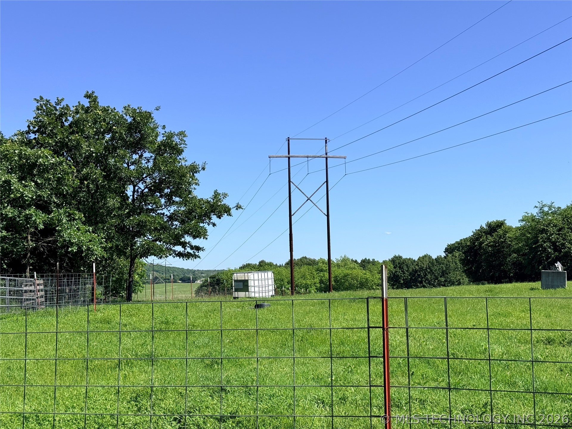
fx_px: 793
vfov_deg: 30.3
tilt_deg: +4.3
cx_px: 286
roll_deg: +2.8
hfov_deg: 39.7
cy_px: 214
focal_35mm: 48
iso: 64
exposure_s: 1/4878
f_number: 1.78
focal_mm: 6.76
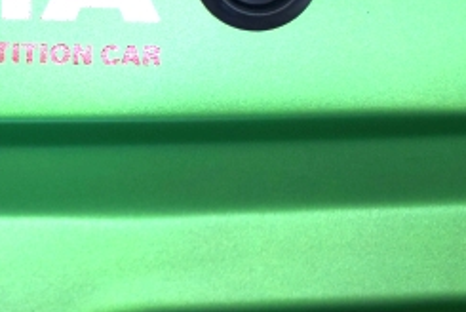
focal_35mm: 163
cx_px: -150
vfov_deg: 8.4
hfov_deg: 12.2
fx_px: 2112
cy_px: 92
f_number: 1.4
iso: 800
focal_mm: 50
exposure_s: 1/80
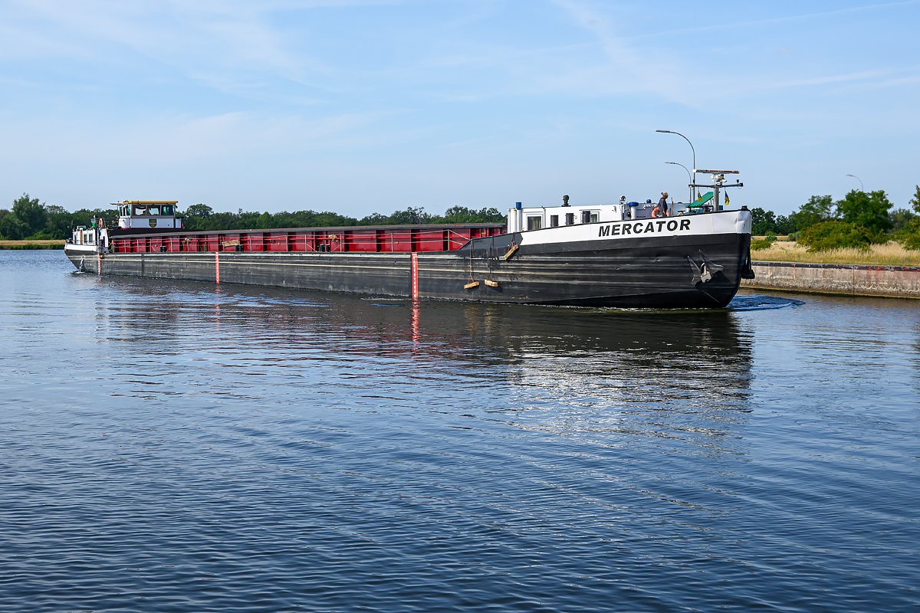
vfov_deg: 27.7
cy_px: 306
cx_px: 460
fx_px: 1246
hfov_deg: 40.5
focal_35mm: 49
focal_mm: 32.5
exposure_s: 1/400
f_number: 8
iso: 200
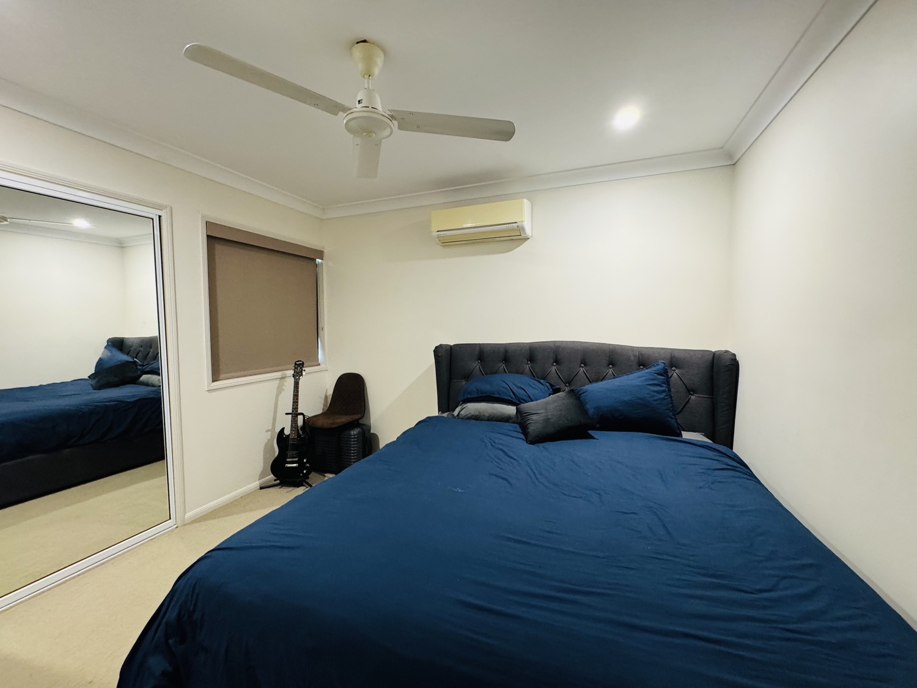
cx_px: 458
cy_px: 344
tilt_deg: -3.6
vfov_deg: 85.7
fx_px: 371
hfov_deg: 102.1
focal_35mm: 14
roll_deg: +0.7
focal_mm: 2.22
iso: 320
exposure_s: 1/50
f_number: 2.2
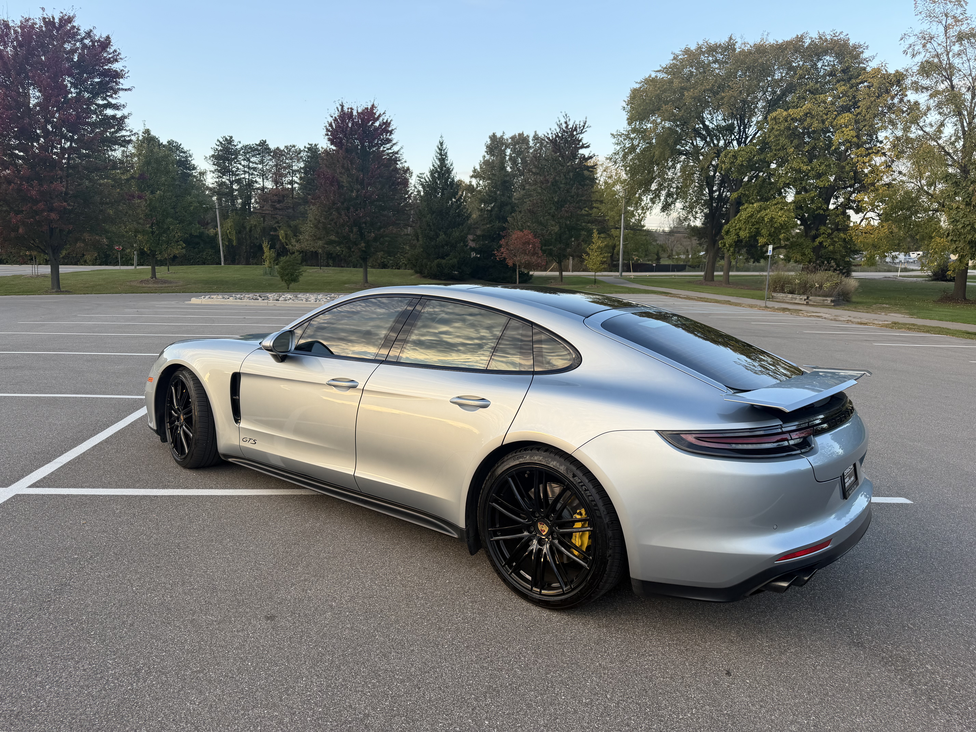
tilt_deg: -7.9
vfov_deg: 56.8
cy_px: 366
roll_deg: -0.8
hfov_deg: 71.6
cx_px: 488
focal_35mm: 24
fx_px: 677
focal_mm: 6.76
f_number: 1.78
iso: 80
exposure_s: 1/514
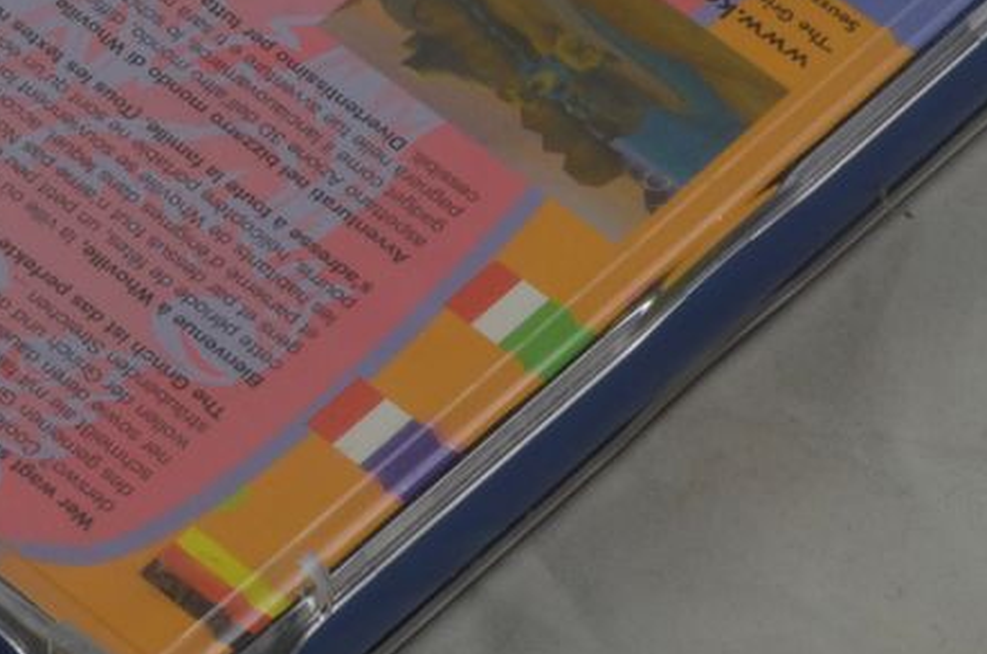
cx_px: 209
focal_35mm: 246
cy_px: -71
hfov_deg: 8.4
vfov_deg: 5.5
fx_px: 6732
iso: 100
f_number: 20
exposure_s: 1/3
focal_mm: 40
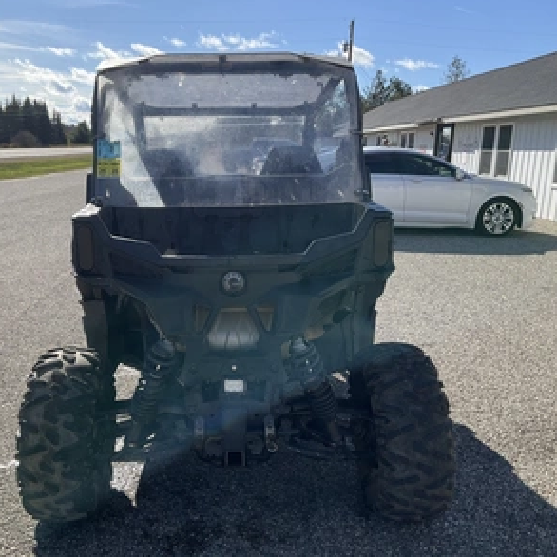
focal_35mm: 35
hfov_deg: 46.9
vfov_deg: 47.2
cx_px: 217
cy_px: 279
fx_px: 637
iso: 25
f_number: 1.8
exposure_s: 1/1675
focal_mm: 3
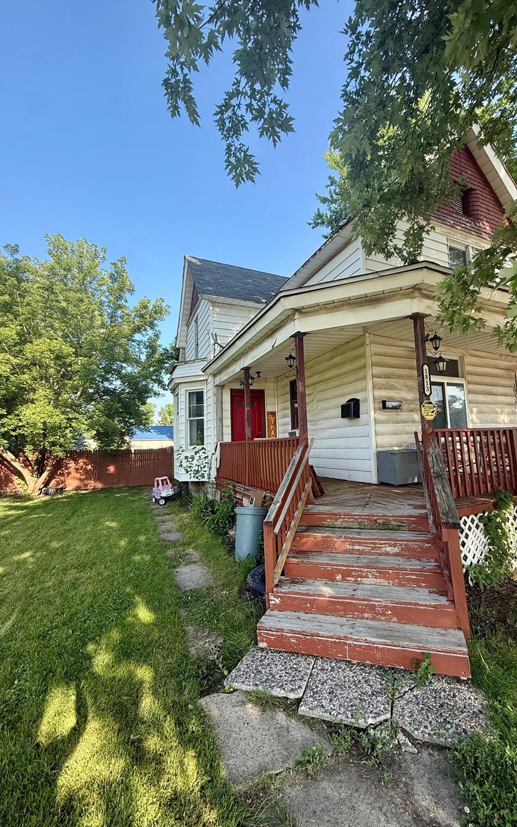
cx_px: 284
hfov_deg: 74.6
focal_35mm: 15
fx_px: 338
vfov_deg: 101.5
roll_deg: +1.6
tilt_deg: +7.0
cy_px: 413
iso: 64
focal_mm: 2.22
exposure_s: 1/427
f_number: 2.2
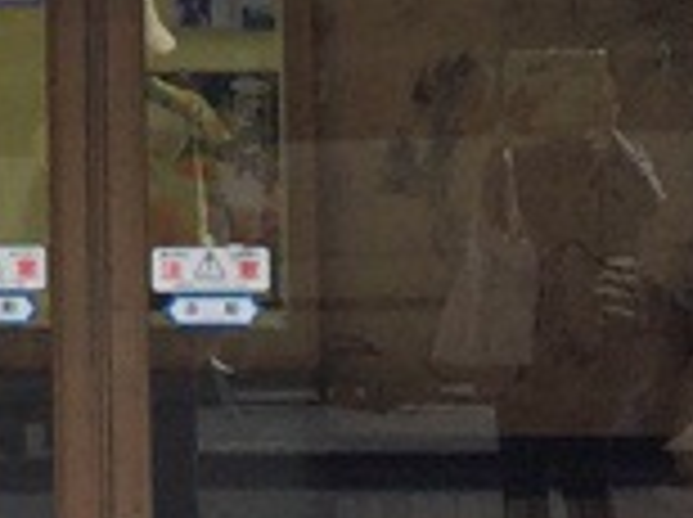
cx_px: 284
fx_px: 2579
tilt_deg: +8.8
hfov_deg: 15.3
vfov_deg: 11.0
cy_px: -297
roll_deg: -1.7
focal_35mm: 129
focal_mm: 3.3
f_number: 2.4
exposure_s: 1/466
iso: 25
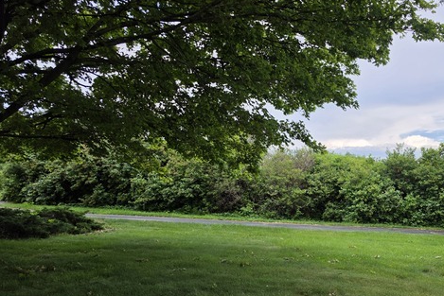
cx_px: 315
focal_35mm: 34
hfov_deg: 54.0
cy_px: 218
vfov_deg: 38.0
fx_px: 419
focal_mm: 6.5
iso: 64
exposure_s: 1/3798
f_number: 1.4
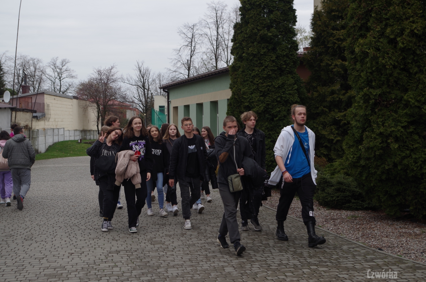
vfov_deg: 23.7
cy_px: 141
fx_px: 673
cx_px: 213
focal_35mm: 57
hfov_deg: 35.1
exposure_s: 1/160
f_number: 6.3
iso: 100
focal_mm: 37.5
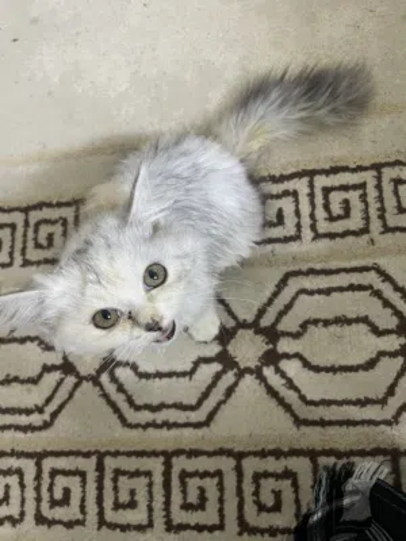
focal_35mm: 26
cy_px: 270
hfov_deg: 53.1
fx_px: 407
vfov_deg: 67.3
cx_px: 203
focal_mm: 4.2
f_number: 1.6
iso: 400
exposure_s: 1/50
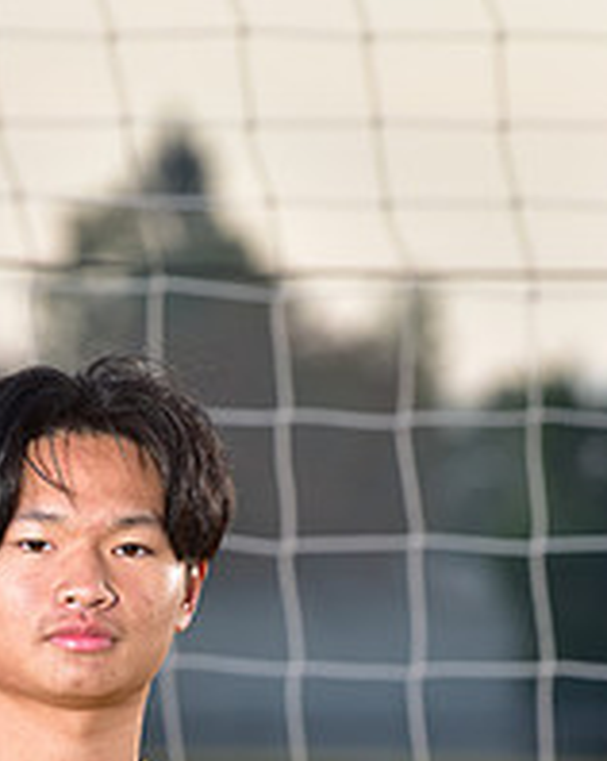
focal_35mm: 551
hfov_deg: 2.8
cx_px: 56
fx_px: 12392
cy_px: 896
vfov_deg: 3.5
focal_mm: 200
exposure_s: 1/200
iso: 400
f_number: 6.3
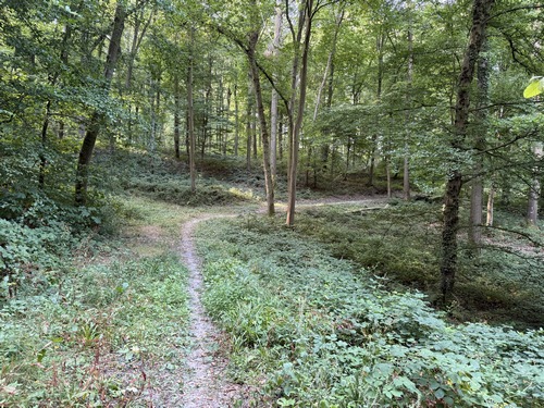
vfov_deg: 56.8
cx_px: 272
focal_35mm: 24
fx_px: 377
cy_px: 204
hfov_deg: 71.6
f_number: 1.78
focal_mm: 6.76
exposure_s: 1/60
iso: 250
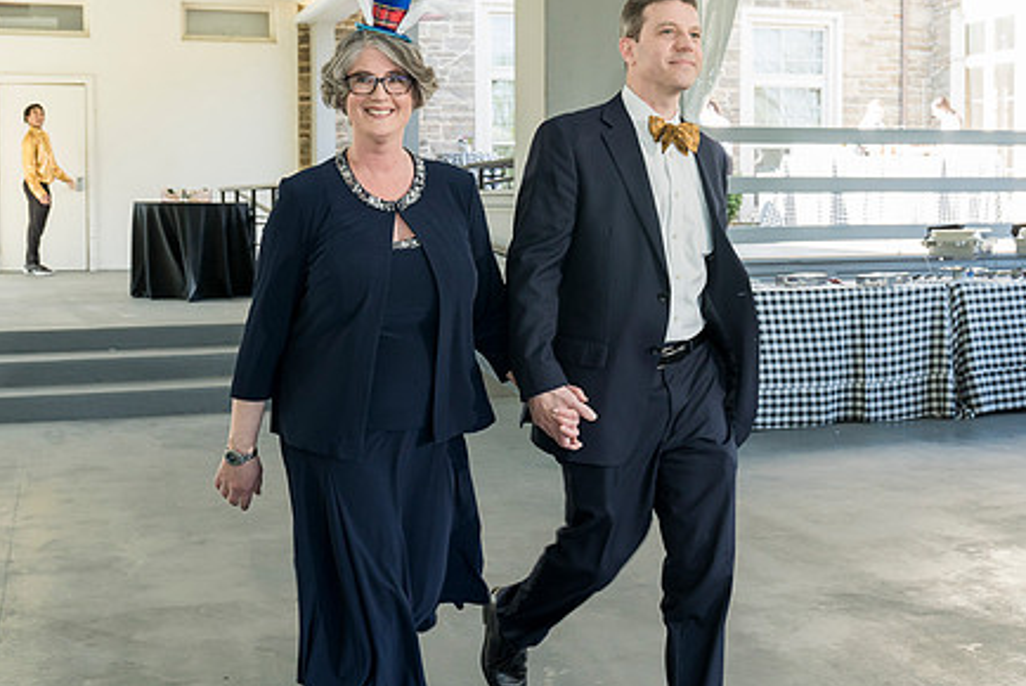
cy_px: 256
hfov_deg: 41.0
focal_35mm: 48
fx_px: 1369
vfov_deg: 28.0
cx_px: 560
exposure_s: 1/160
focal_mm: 34
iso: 1250
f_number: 6.3
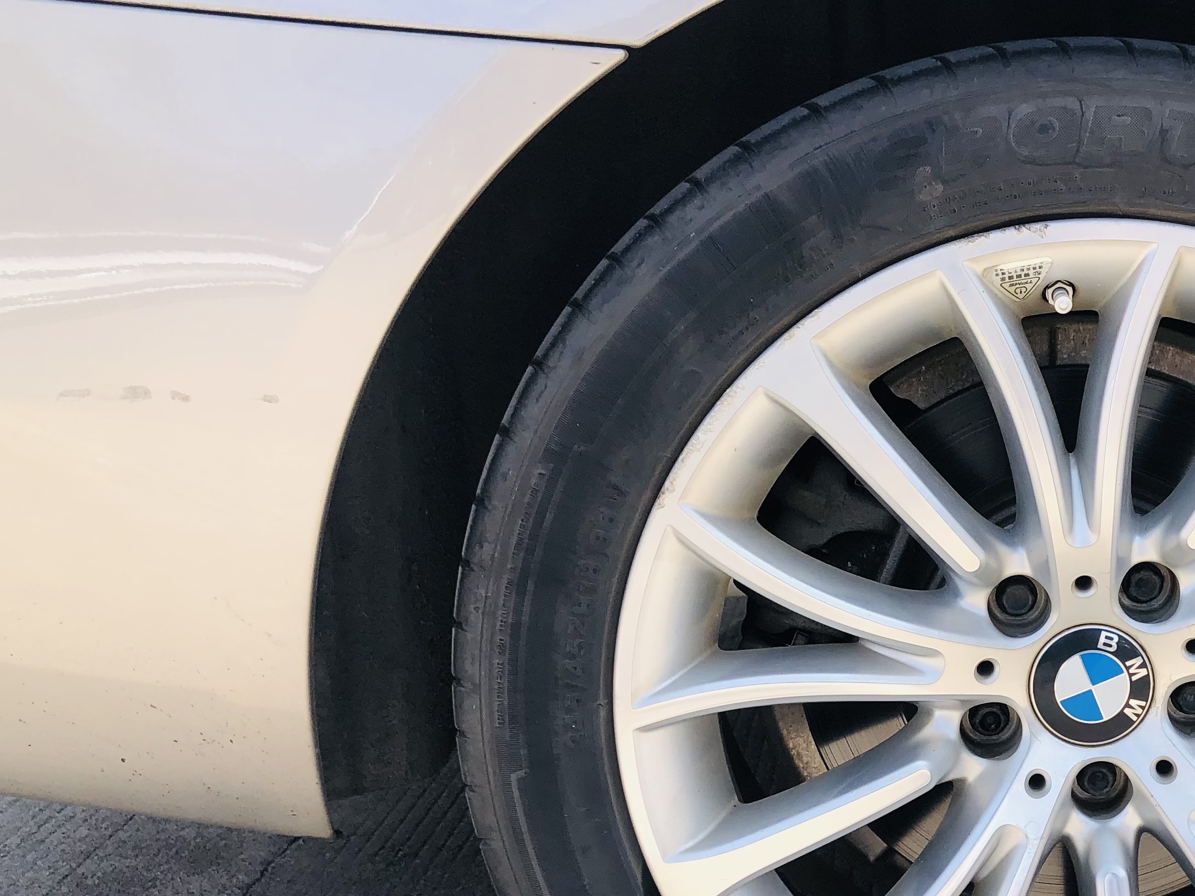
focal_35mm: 52
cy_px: 626
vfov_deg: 27.8
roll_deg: -0.8
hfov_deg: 34.9
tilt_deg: -16.5
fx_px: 1795
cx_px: 1057
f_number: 1.8
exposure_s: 1/607
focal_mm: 3.99
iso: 20
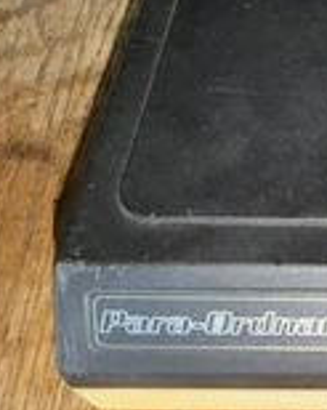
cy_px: 240
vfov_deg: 30.9
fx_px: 739
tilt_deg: -56.8
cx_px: 513
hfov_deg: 20.6
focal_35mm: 61
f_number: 2.2
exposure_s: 1/60
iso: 64
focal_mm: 2.22
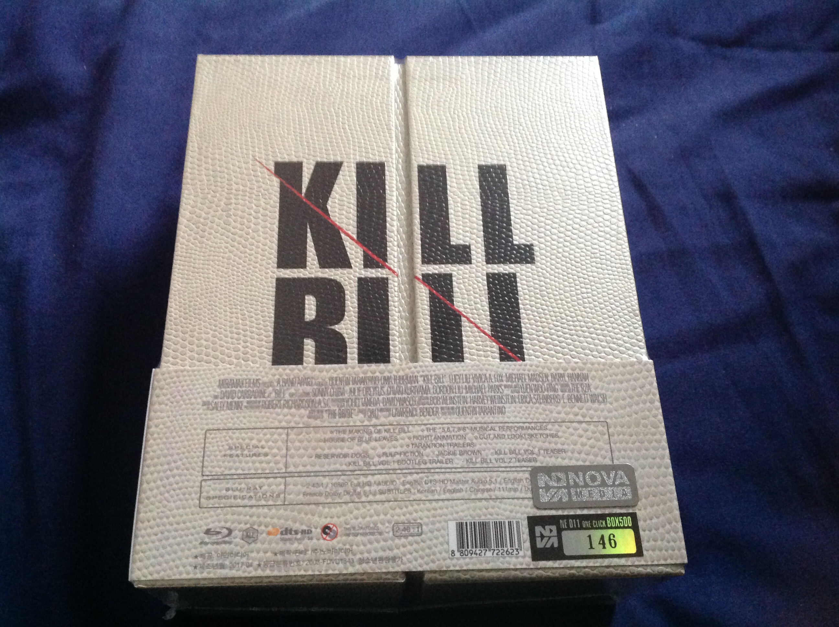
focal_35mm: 35
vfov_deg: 40.6
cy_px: 314
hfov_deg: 52.7
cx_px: 420
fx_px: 847
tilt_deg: -59.3
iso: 500
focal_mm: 4.28
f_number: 2.4
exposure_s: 1/15
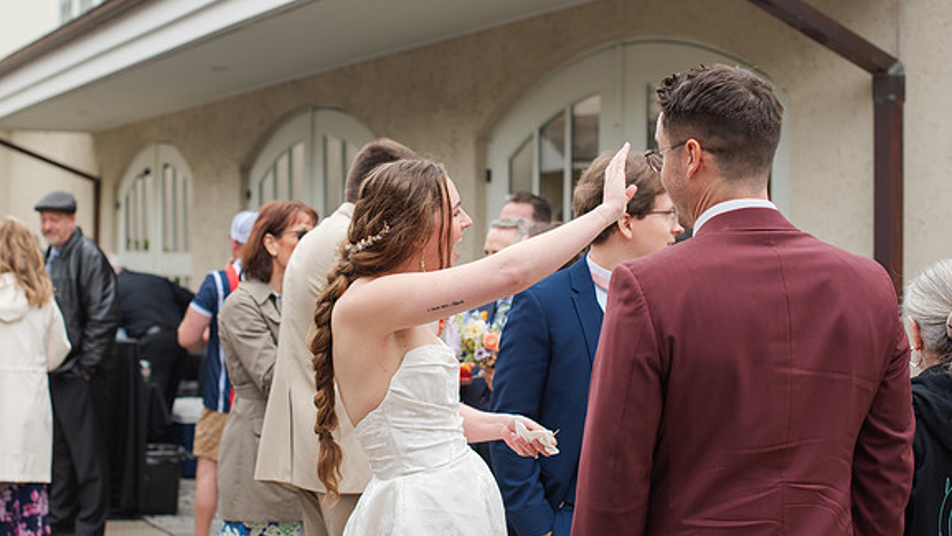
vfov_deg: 20.1
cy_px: 225
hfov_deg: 34.8
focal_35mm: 60
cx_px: 410
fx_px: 1515
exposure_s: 1/500
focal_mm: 50
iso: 250
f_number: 3.5
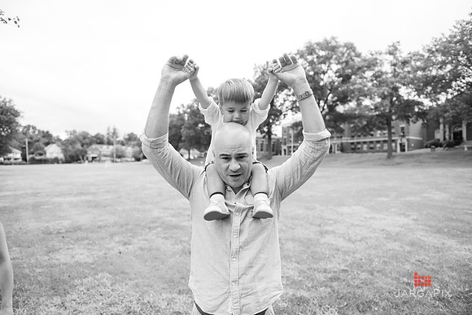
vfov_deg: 53.2
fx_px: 315
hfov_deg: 73.7
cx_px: 236
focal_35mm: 24
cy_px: 158
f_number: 3.2
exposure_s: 1/1600
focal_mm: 24
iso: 400
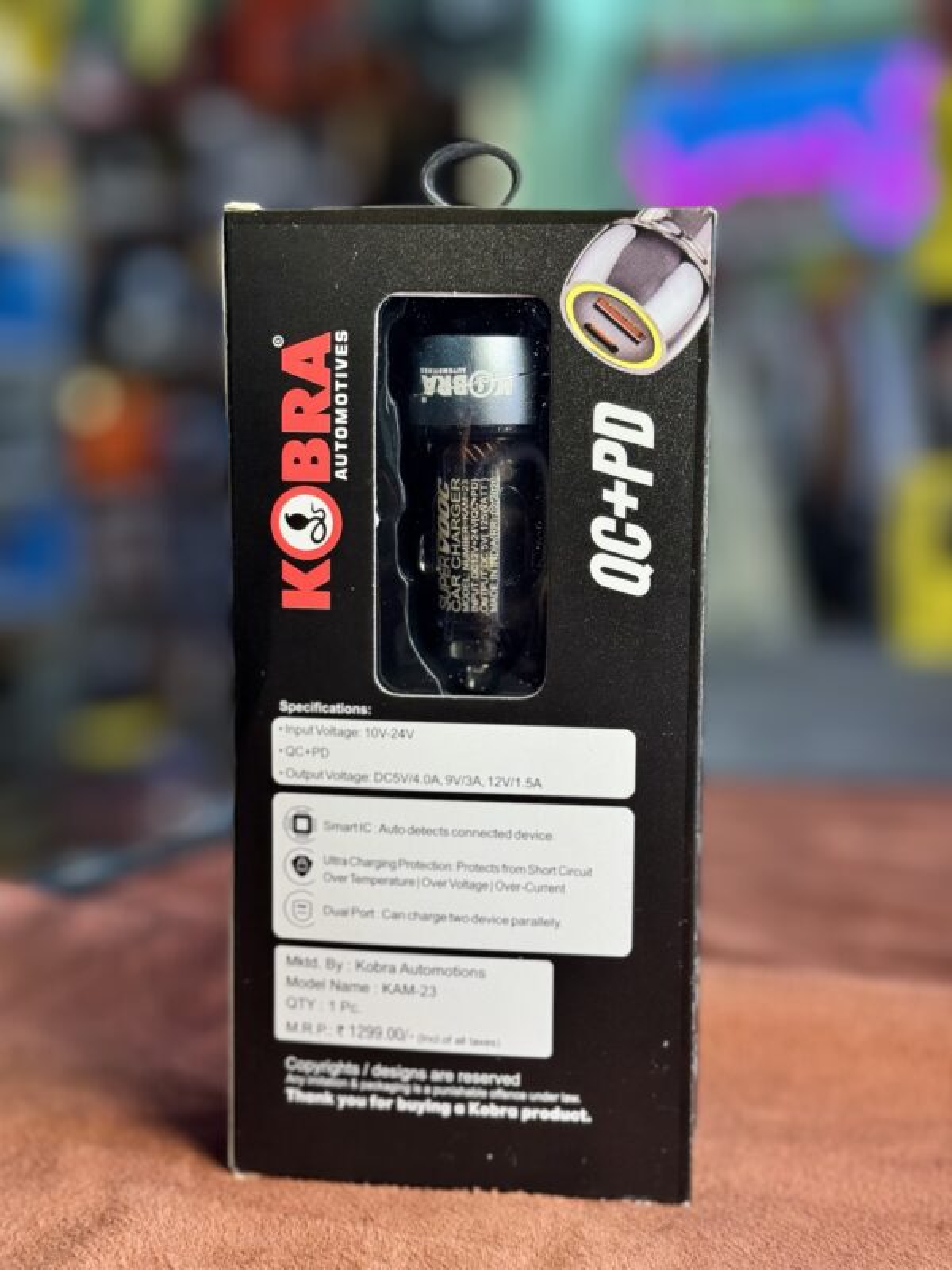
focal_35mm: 48
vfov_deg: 39.7
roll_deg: -0.1
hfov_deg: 30.3
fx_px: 1760
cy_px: 635
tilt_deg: -3.6
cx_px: 476
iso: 64
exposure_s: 1/185
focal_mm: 6.76
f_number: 1.78
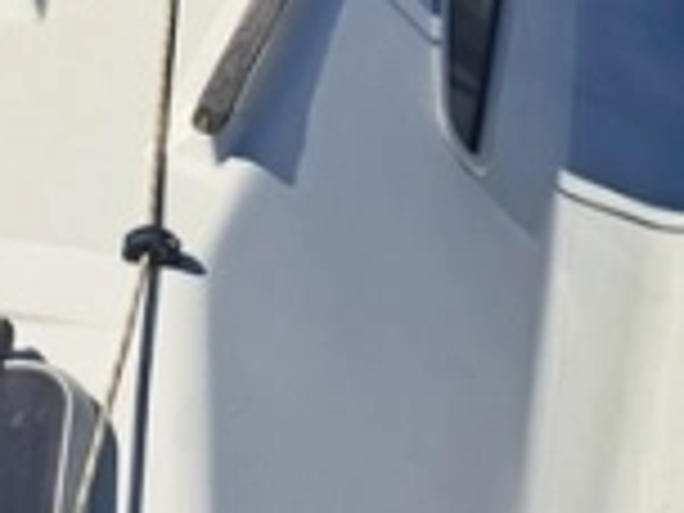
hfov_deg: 21.6
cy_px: -43
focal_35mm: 87
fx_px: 1719
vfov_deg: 16.5
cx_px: -18
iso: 50
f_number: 1.8
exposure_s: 1/3610
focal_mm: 5.23
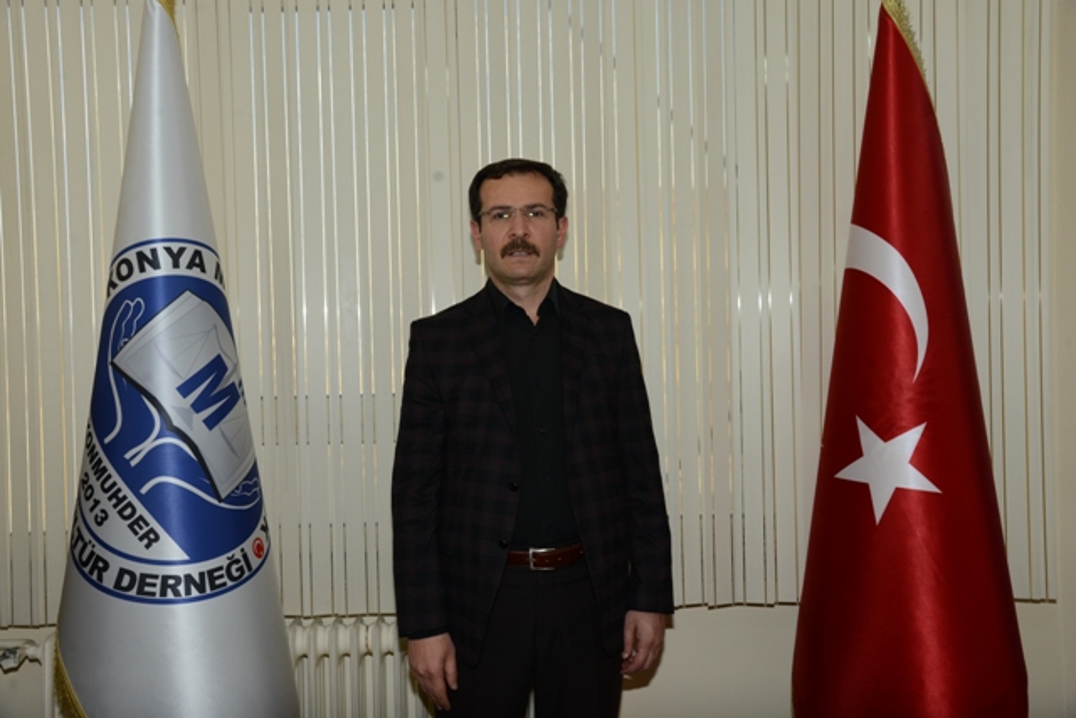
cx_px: 538
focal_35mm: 35
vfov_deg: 37.9
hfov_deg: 54.4
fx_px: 1046
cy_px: 359
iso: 640
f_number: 6.3
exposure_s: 1/40
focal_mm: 35
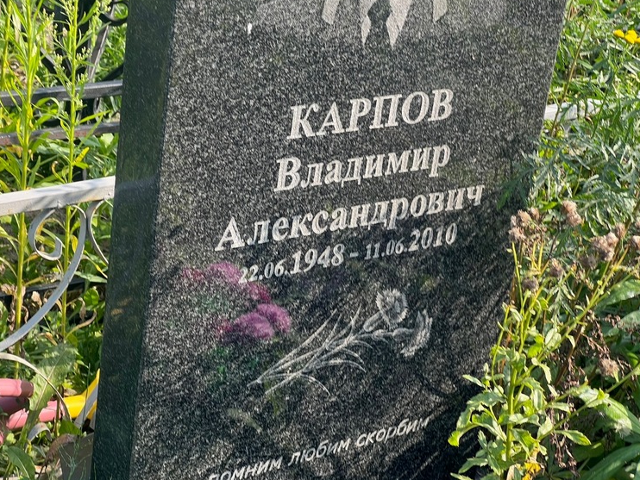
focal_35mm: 83
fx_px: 1535
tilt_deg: -22.1
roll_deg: -7.4
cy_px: 233
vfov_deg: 17.8
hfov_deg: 23.5
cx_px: 307
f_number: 2.8
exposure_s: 1/121
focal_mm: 9
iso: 32
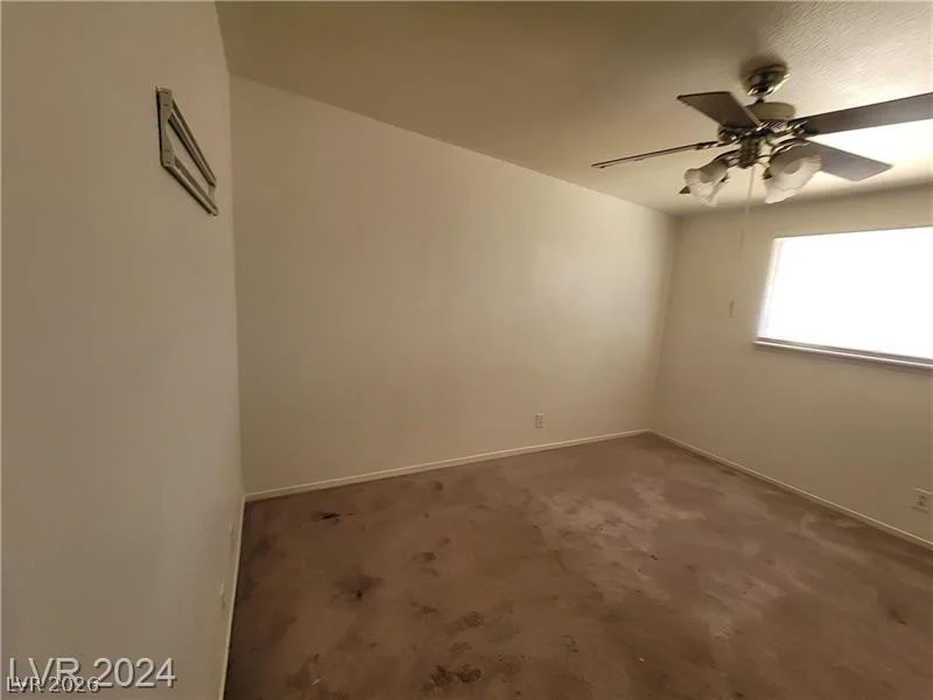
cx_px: 466
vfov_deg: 89.9
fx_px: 350
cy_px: 350
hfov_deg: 106.2
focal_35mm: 13
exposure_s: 1/60
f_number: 2.2
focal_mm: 2.2
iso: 160
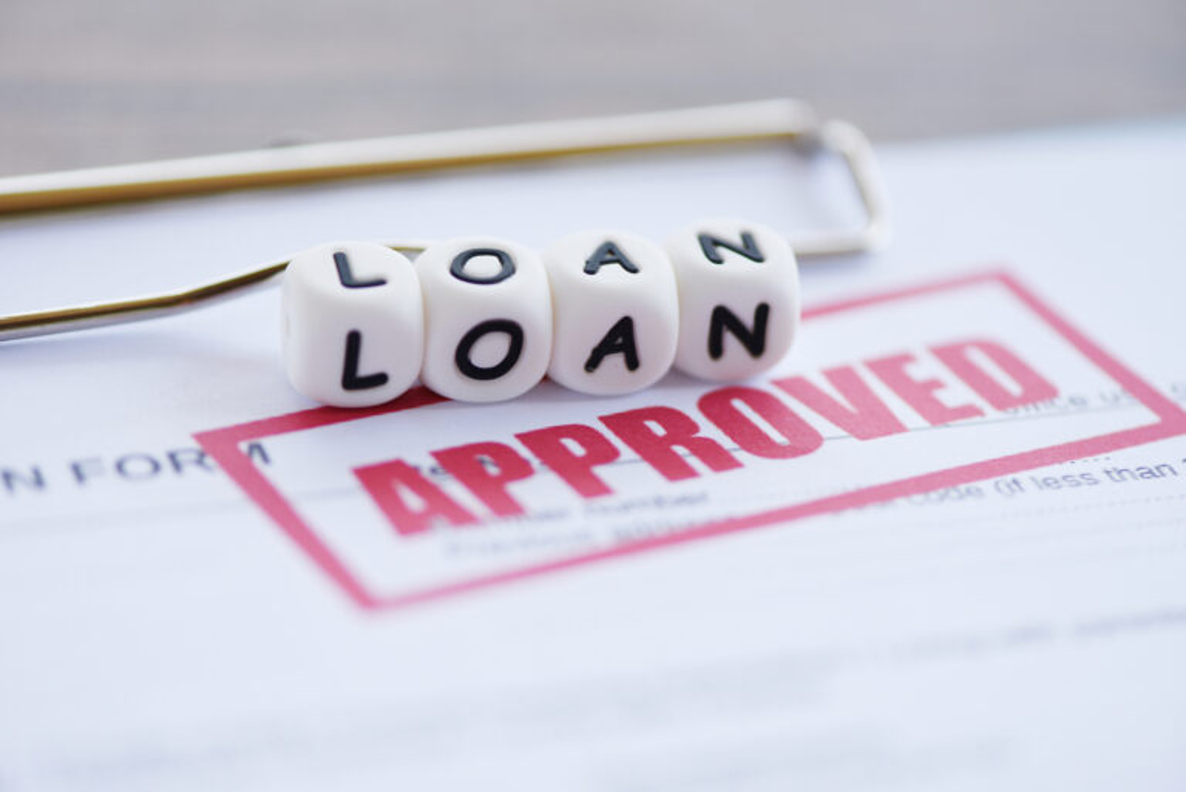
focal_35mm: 105
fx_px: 3461
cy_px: 396
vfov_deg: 13.1
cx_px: 593
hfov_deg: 19.4
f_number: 4
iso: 160
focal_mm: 105
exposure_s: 1/1000
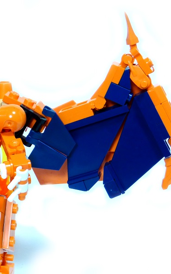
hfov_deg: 14.6
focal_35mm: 86
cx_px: -45
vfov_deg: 24.1
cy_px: 146
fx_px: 641
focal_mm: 7.9
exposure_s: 1/60
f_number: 4.1
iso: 100
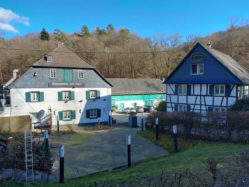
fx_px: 173
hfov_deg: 71.6
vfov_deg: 56.8
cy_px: 94
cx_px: 124
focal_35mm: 24
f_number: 1.8
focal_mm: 5.23
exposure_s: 1/436
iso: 32
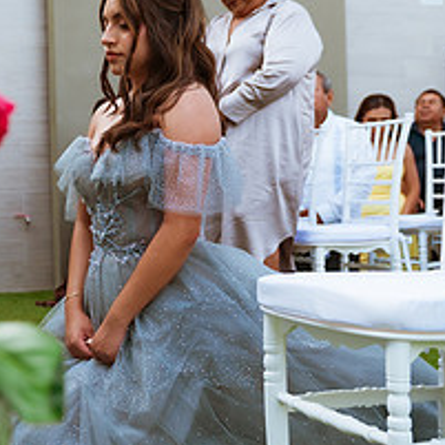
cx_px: 58
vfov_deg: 29.1
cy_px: 198
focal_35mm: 59
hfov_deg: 28.1
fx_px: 858
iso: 100
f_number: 2.8
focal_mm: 24
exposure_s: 1/800
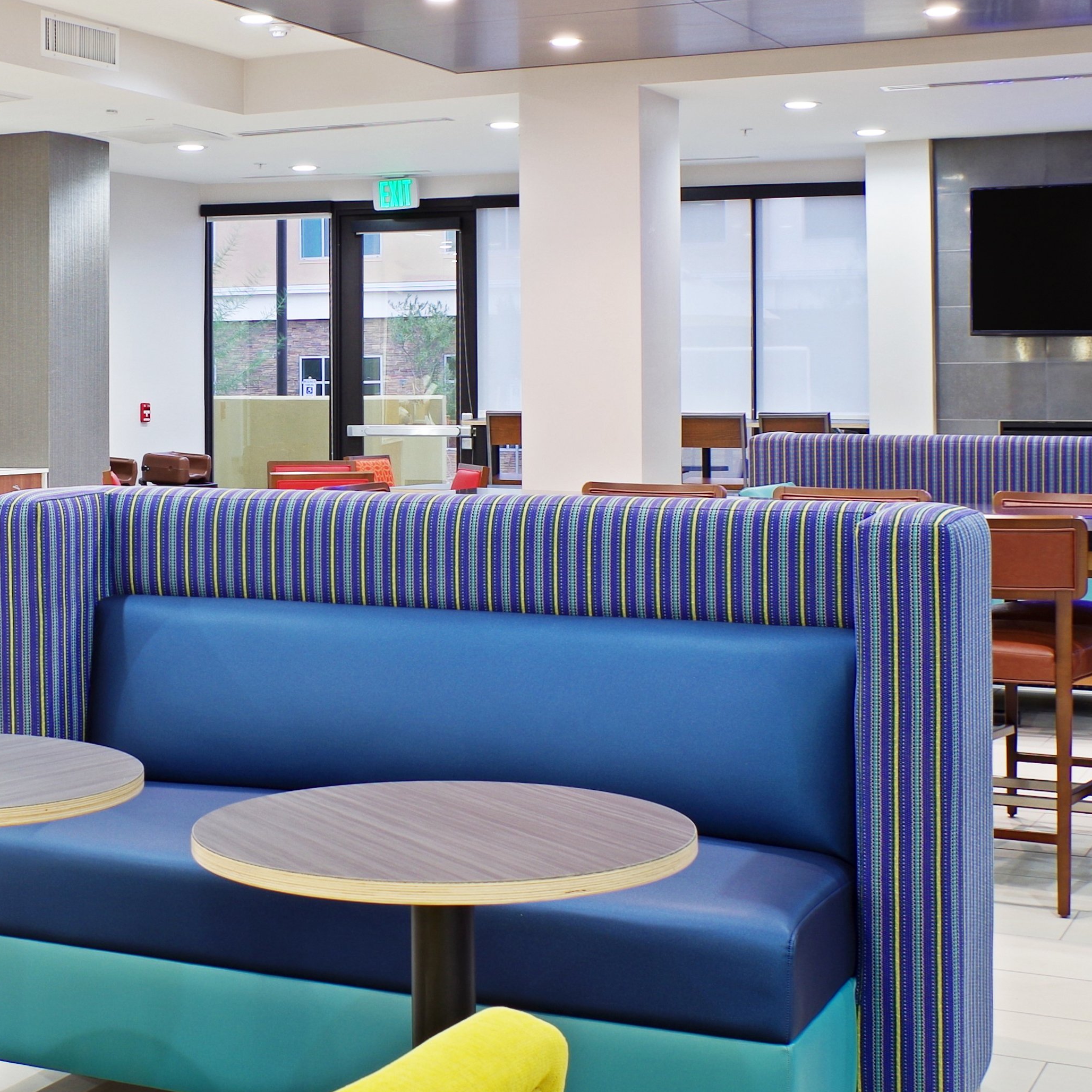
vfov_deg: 31.6
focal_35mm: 54
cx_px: 270
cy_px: 459
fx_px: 1927
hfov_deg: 31.1
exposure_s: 1/1.67
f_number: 8
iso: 100
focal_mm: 18
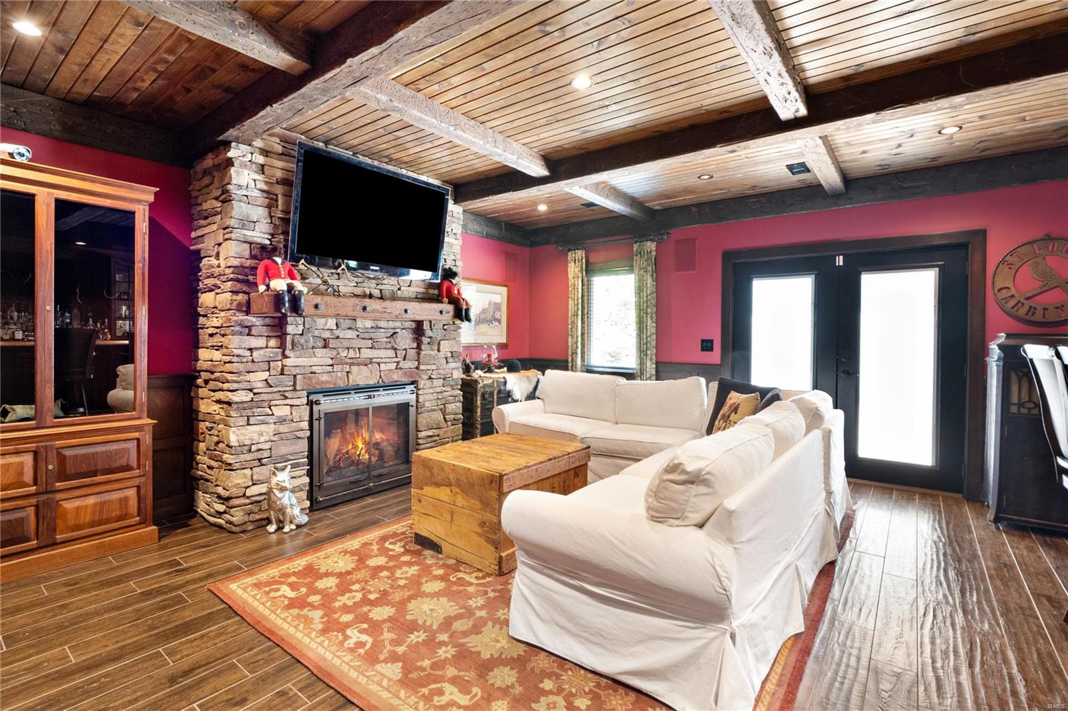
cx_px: 534
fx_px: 475
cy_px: 356
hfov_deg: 96.7
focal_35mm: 16
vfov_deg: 73.7
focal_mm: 8
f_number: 9
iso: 400
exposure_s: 1/10
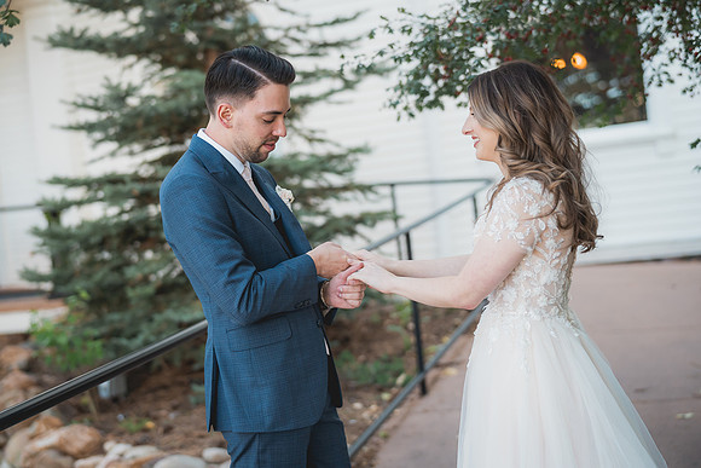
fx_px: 1139
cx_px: 350
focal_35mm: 58
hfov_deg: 34.2
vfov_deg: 23.2
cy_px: 234
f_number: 1.8
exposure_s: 1/800
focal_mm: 50
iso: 400
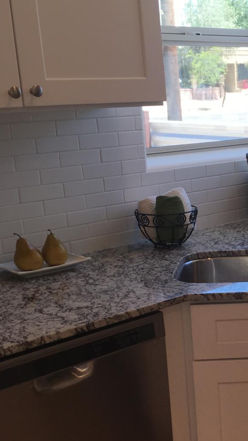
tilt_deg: -15.4
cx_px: 316
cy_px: 289
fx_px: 725
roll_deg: +0.4
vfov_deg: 33.6
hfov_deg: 18.2
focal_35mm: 62
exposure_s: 1/120
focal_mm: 4.15
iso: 32
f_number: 2.2
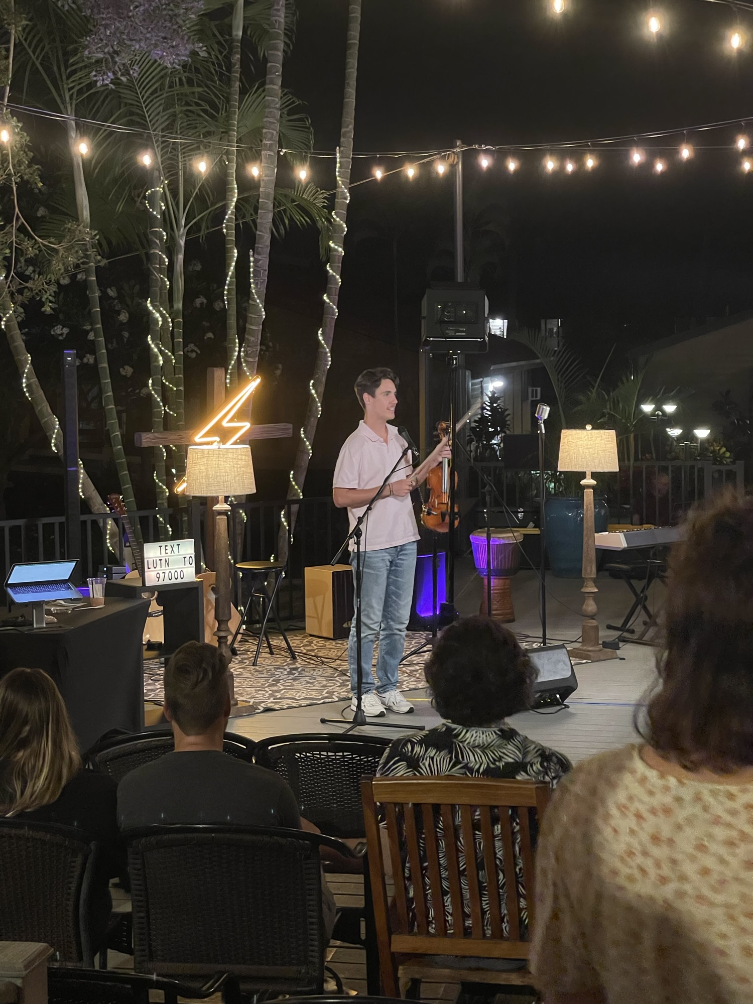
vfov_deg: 30.3
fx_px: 1856
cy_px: 502
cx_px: 376
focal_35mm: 64
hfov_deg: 22.9
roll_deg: +0.8
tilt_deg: -4.6
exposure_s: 1/30
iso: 1000
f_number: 2.2
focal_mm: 7.5
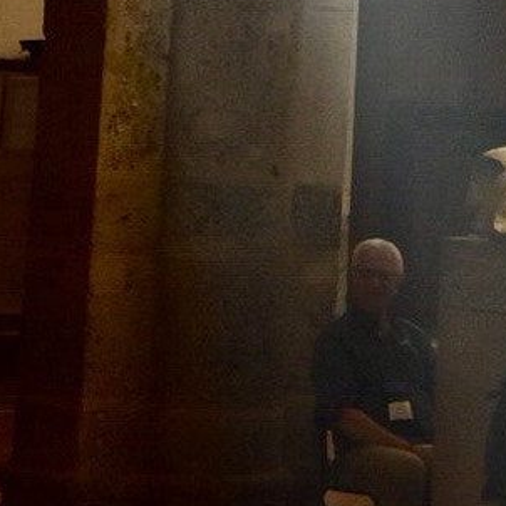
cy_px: -402
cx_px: 565
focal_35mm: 162
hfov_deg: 10.6
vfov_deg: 10.2
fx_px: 2679
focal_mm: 24
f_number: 6.3
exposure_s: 1/80
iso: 1000
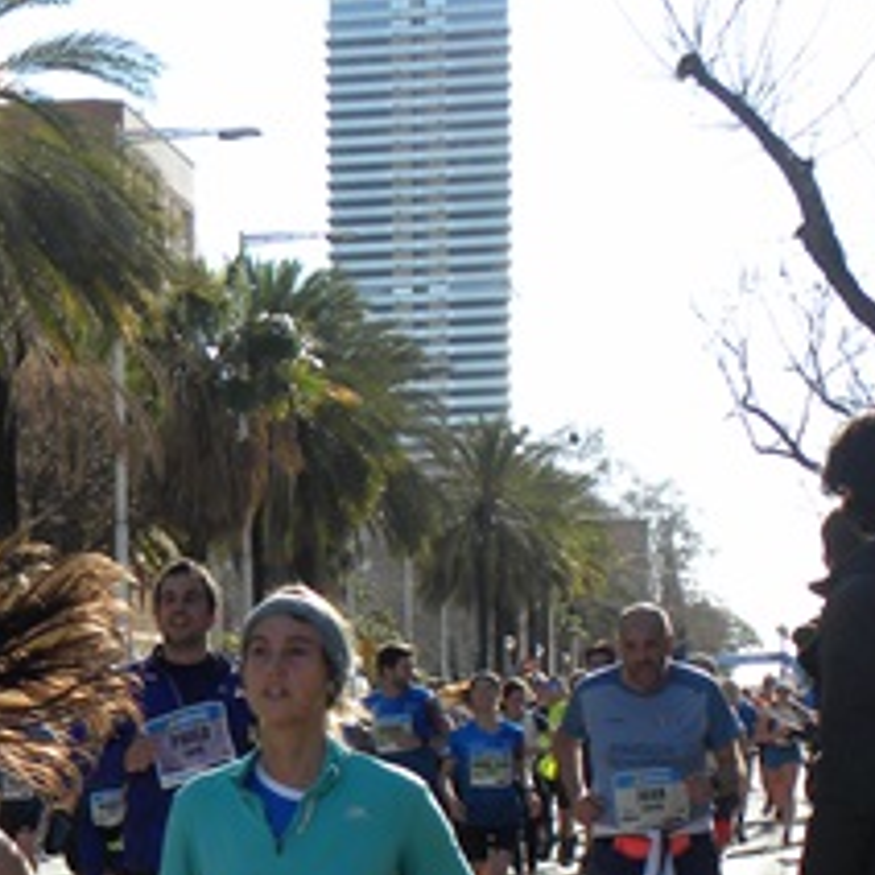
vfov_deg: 12.5
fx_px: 3975
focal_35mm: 139
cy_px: 805
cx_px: -103
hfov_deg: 12.3
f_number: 3.5
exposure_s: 1/433
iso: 64
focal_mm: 9.2
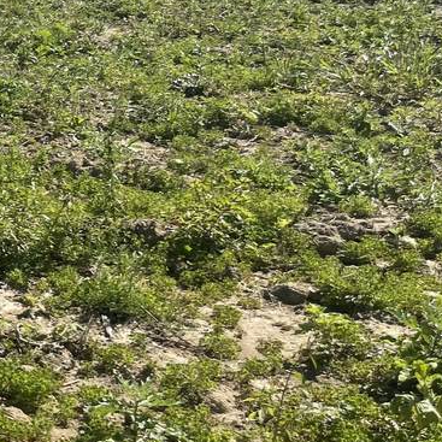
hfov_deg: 19.1
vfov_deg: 22.3
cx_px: -258
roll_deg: +2.2
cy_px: 131
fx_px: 1112
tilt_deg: -11.4
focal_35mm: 77
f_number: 1.6
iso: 32
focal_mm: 5.1
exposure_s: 1/3448
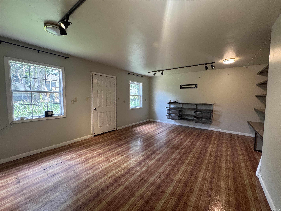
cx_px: 140
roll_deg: +0.1
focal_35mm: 14
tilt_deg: -4.4
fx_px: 114
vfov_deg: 85.7
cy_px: 106
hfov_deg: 102.1
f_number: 2.2
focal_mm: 2.22
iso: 250
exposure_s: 1/120
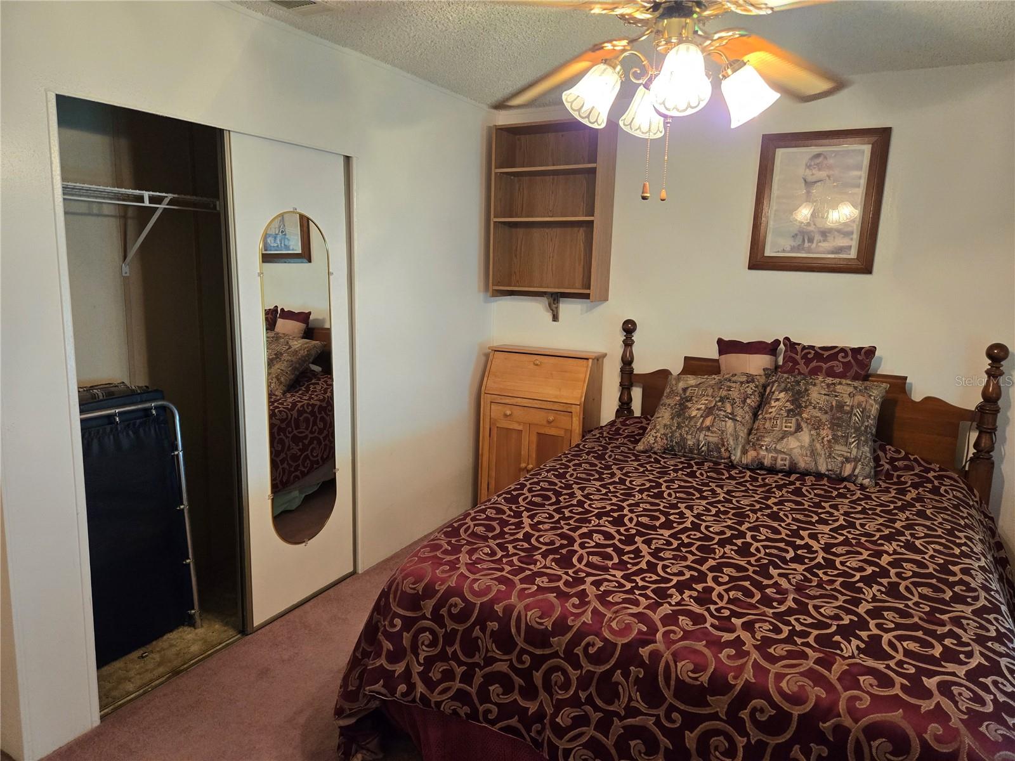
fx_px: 674
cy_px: 380
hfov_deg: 73.9
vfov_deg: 58.9
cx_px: 508
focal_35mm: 23
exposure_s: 1/120
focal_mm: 5.4
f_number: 1.8
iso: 500
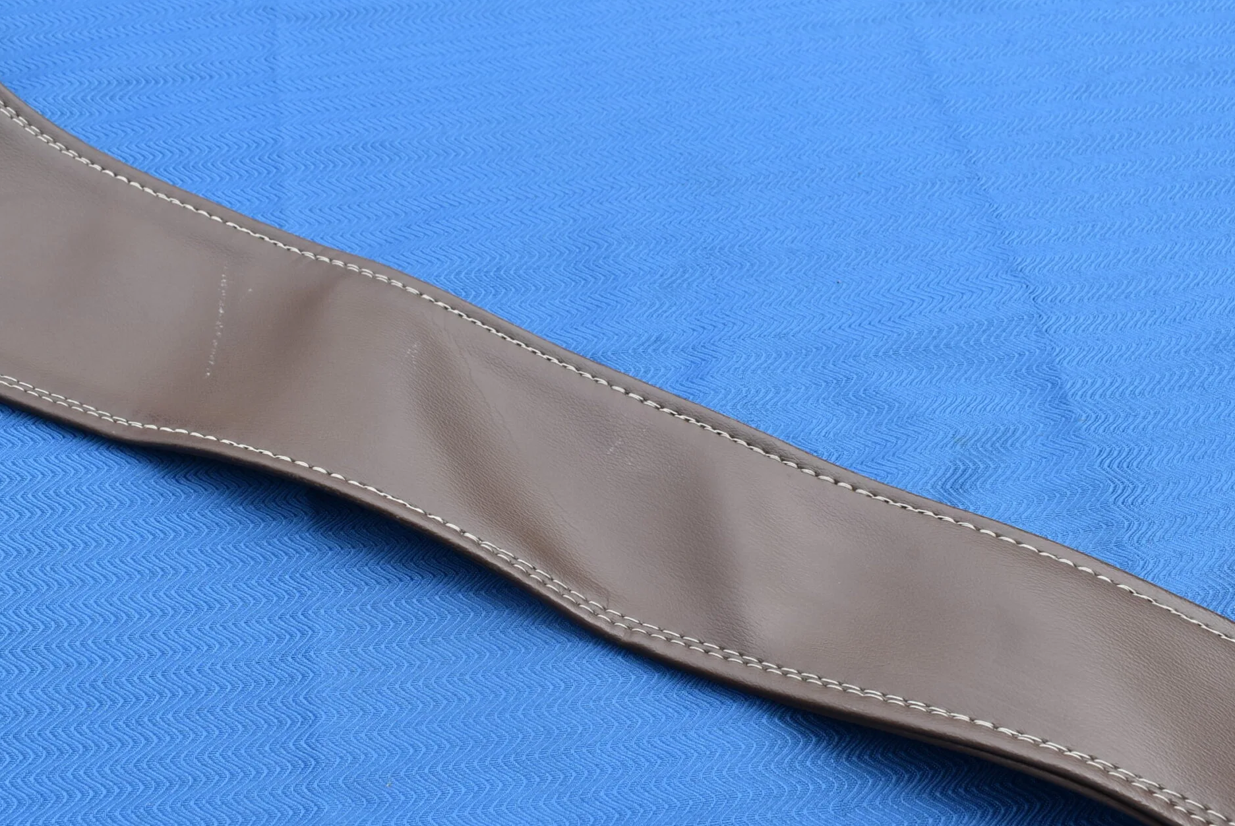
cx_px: 574
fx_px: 1408
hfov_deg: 47.3
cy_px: 519
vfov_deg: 32.5
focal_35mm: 41
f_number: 7.1
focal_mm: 20
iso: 200
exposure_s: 1/400
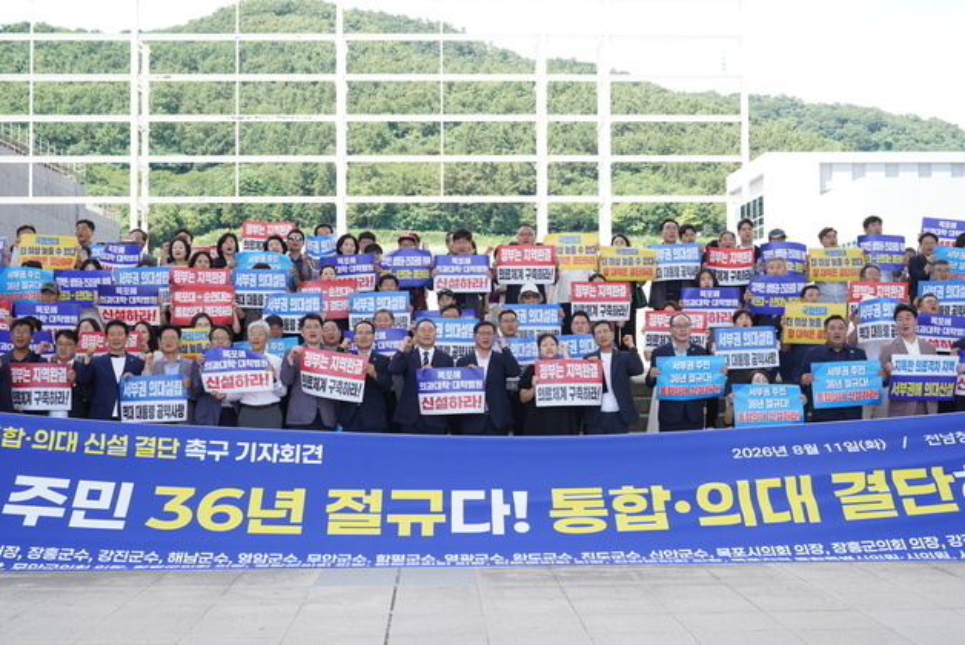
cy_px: 322
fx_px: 1234
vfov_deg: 29.3
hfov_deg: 42.7
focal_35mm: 46
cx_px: 482
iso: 250
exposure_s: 1/250
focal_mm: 46
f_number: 5
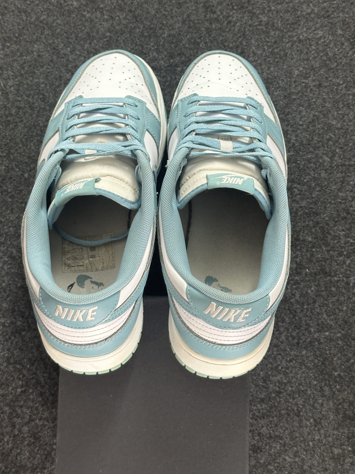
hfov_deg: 26.1
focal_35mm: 56
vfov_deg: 34.3
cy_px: 205
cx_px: 157
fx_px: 766
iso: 200
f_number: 1.78
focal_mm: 6.86
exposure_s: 1/33
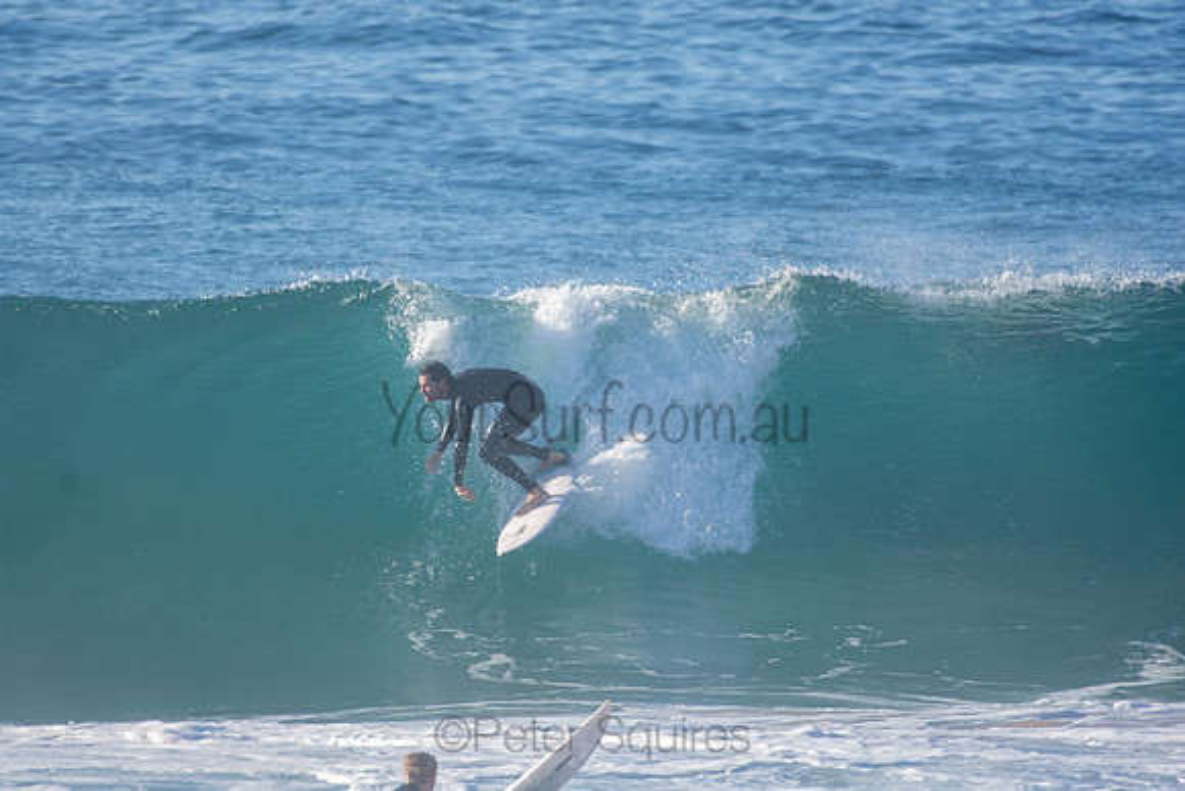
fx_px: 24692
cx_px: 592
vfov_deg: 1.8
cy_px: 396
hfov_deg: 2.7
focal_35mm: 750
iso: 500
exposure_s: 1/2000
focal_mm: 500
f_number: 5.6
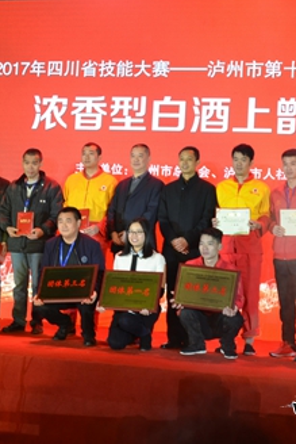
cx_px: 189
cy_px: 223
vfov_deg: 27.7
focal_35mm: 73
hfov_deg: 18.7
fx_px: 899
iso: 100
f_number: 3.5
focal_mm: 32
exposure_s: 1/30
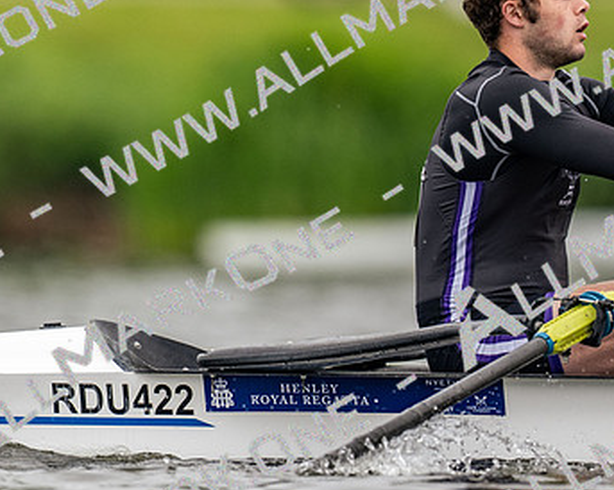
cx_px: 301
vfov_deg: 1.1
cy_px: 202
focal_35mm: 1429
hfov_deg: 1.4
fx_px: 25953
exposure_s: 1/2000
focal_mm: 600
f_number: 4
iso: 720
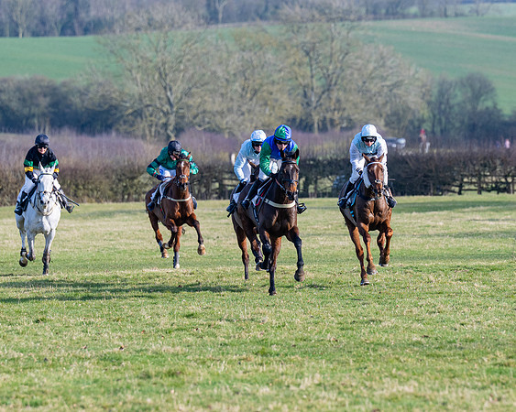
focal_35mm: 385
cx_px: 294
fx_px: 5880
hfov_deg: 5.0
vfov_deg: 4.0
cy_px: 225
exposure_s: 1/1250
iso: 160
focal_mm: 185
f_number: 4
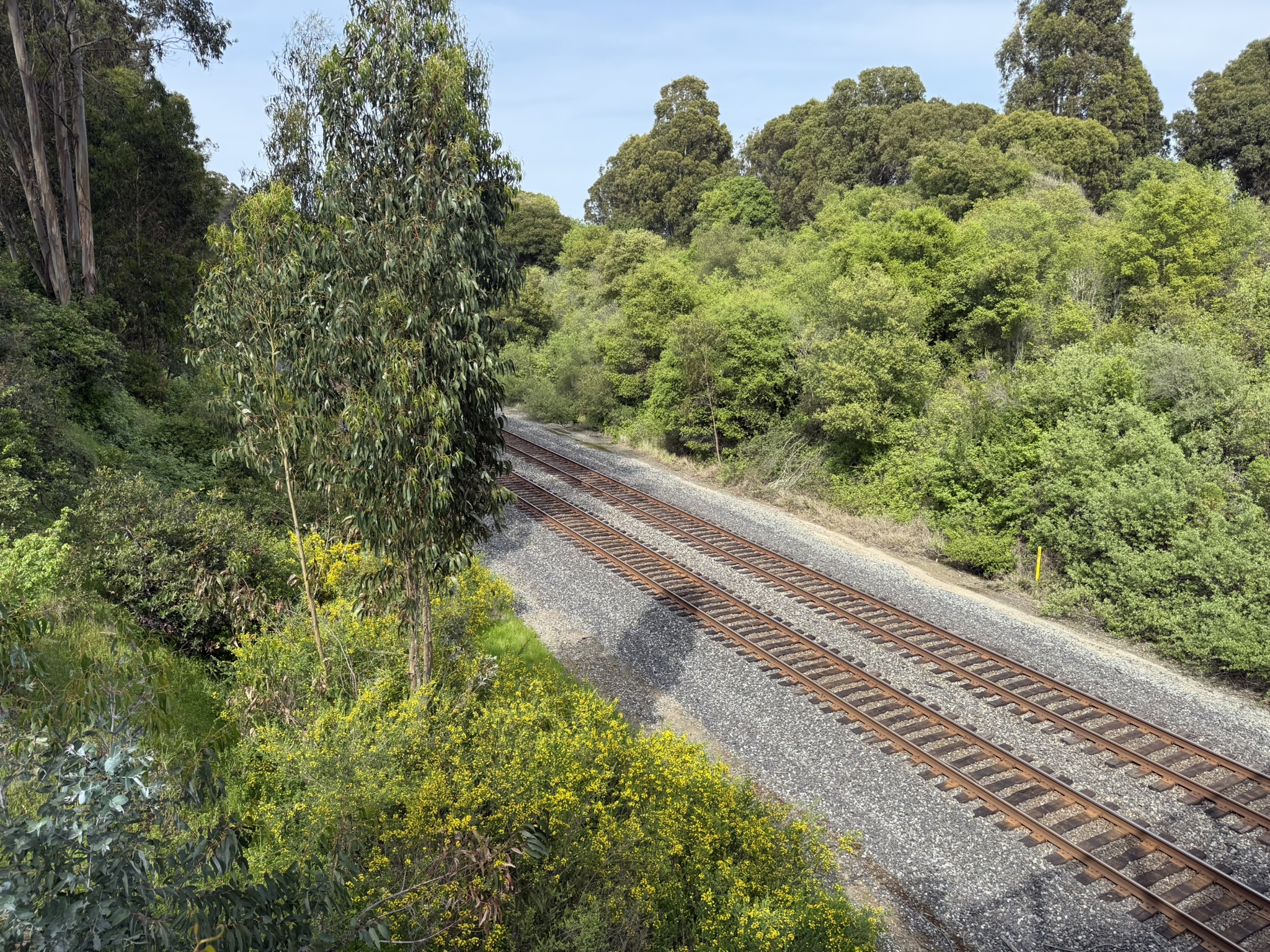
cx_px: 635
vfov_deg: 56.8
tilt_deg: -13.0
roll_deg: -0.3
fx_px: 881
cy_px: 476
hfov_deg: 71.6
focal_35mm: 24
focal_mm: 6.76
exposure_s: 1/2053
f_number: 1.78
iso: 100
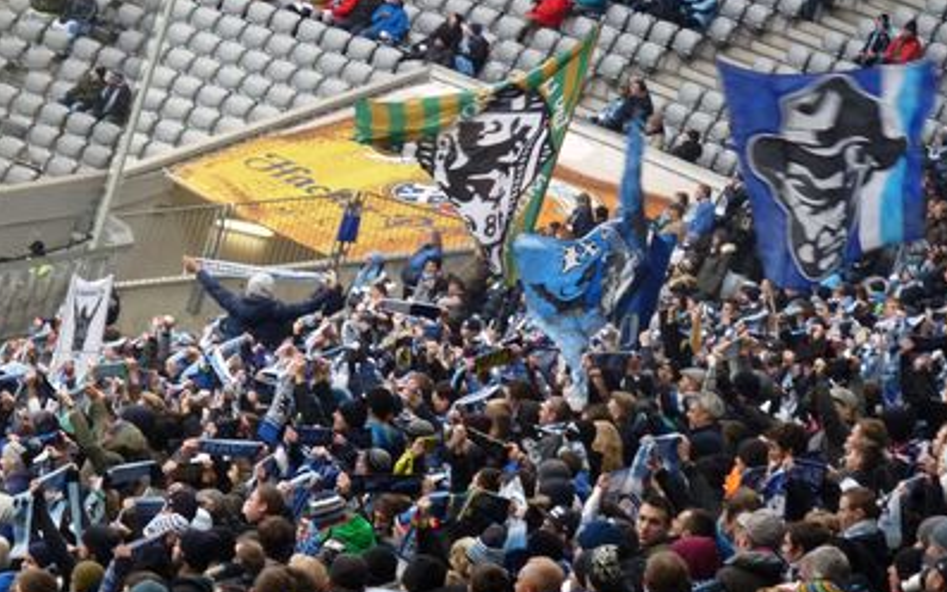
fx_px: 6400
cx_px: 327
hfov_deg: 8.5
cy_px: 216
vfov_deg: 5.3
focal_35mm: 248
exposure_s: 1/60
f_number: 3.7
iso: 400
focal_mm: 29
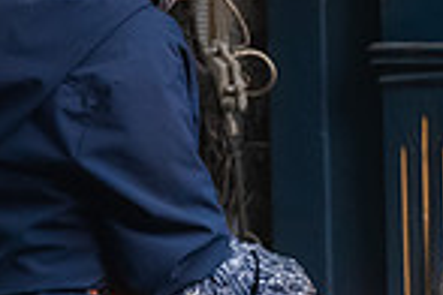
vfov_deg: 3.1
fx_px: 5488
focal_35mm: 446
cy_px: 541
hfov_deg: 4.6
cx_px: 504
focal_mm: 75
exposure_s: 1/500
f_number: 5.6
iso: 3200
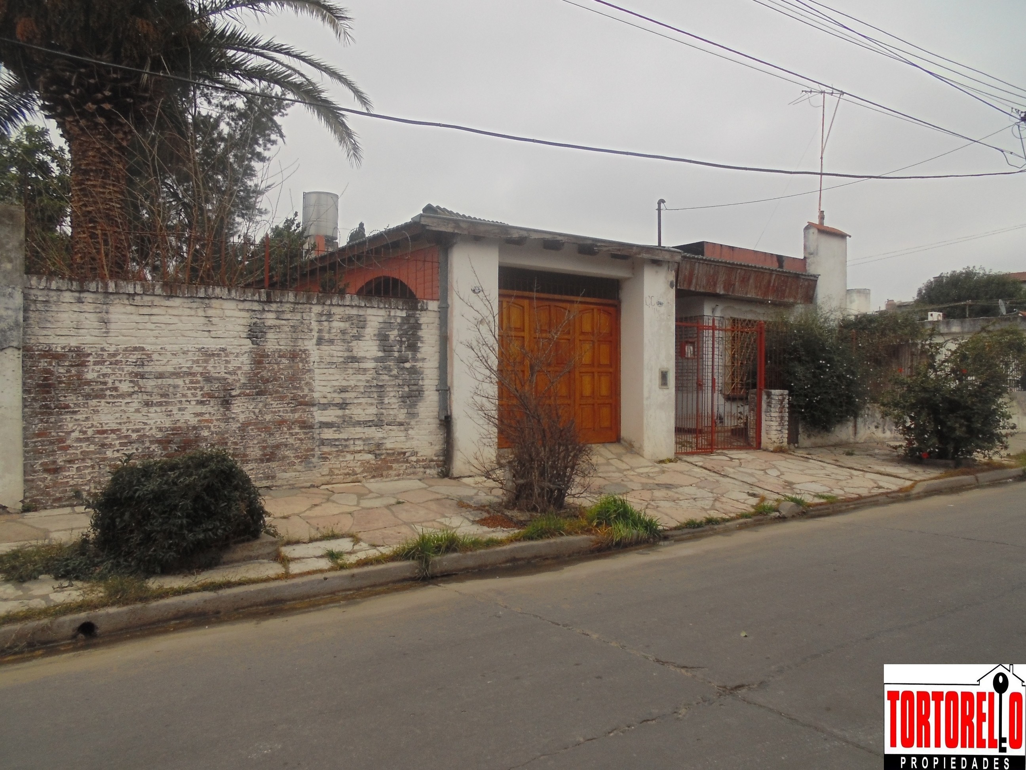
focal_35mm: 26
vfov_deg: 53.1
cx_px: 513
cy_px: 385
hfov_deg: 67.3
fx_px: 771
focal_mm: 4.6
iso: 80
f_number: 3.5
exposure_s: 1/320
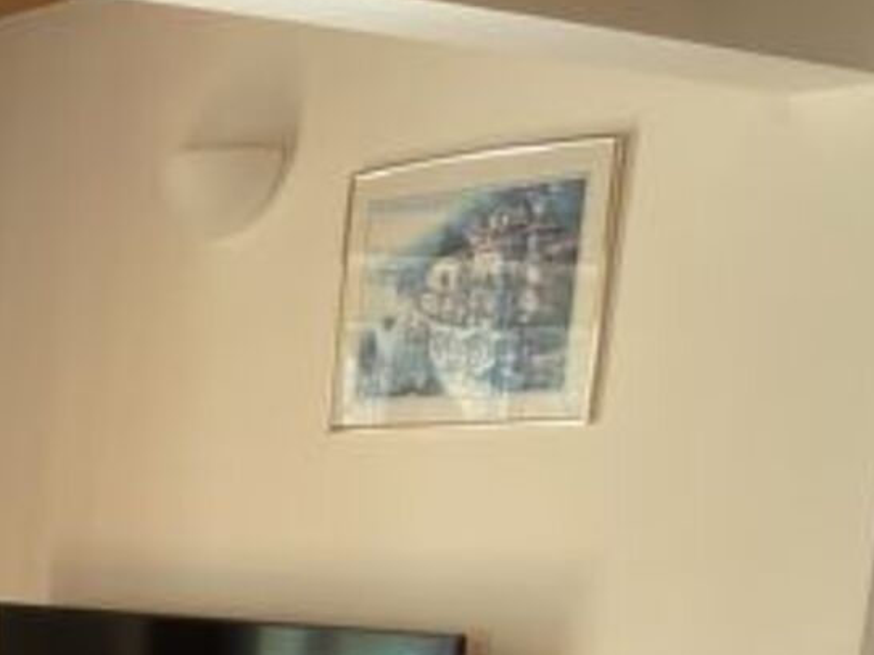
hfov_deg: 18.4
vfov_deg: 14.9
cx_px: -515
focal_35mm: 92
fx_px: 2322
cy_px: 999
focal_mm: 4.25
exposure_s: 1/121
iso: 64
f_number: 1.8
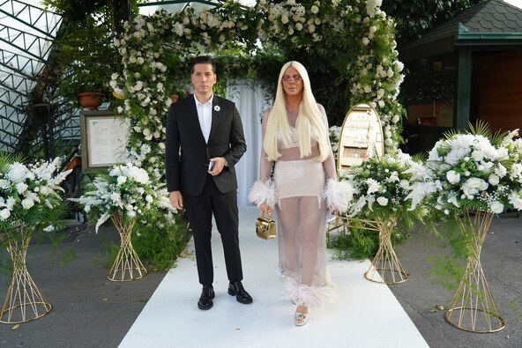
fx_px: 435
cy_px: 174
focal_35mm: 30
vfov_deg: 43.6
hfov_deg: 61.9
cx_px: 261
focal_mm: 30
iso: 800
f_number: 4
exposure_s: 1/400
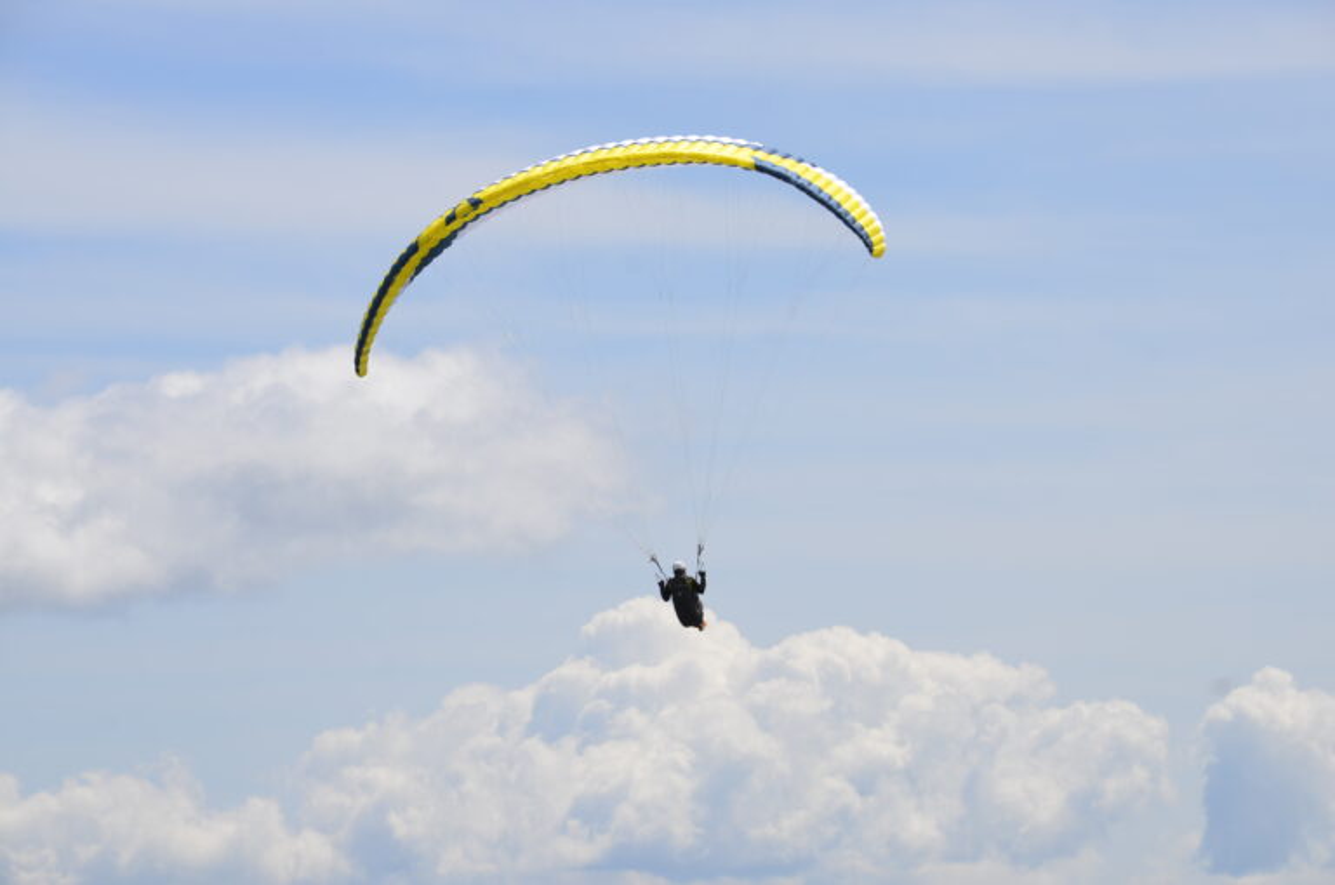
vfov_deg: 7.0
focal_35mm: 195
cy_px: 442
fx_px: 7218
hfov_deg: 10.6
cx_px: 668
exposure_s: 1/400
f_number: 10
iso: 100
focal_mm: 130
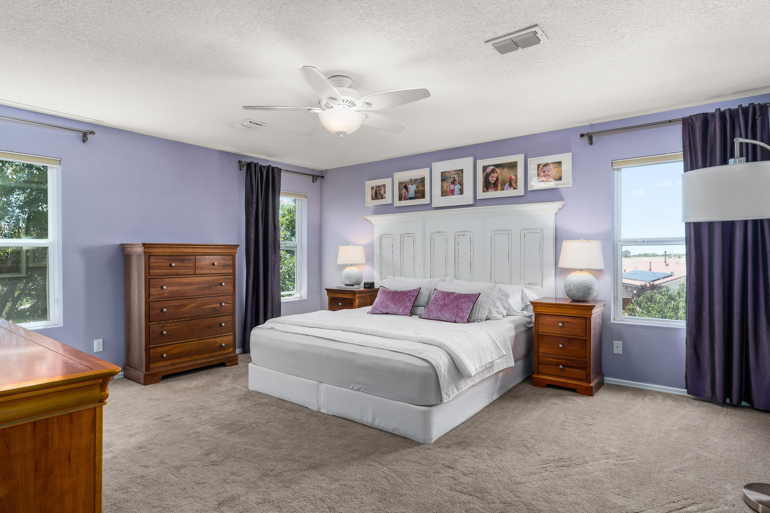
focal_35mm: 20
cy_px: 256
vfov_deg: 61.9
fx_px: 428
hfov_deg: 84.0
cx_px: 385
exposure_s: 1/5
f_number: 9
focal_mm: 20
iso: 320
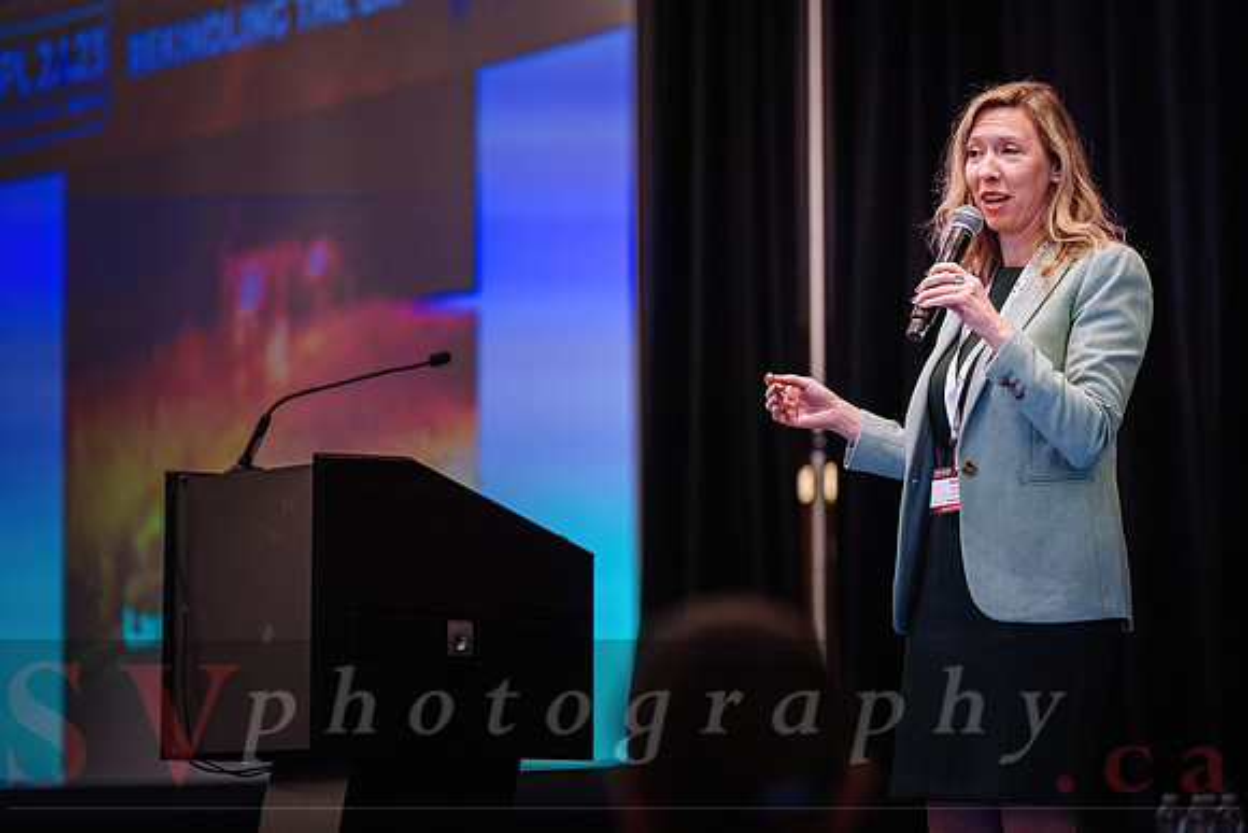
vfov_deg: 8.6
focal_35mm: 159
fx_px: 5525
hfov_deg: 12.9
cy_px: 359
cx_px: 710
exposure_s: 1/200
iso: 3200
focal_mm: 140
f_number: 2.8
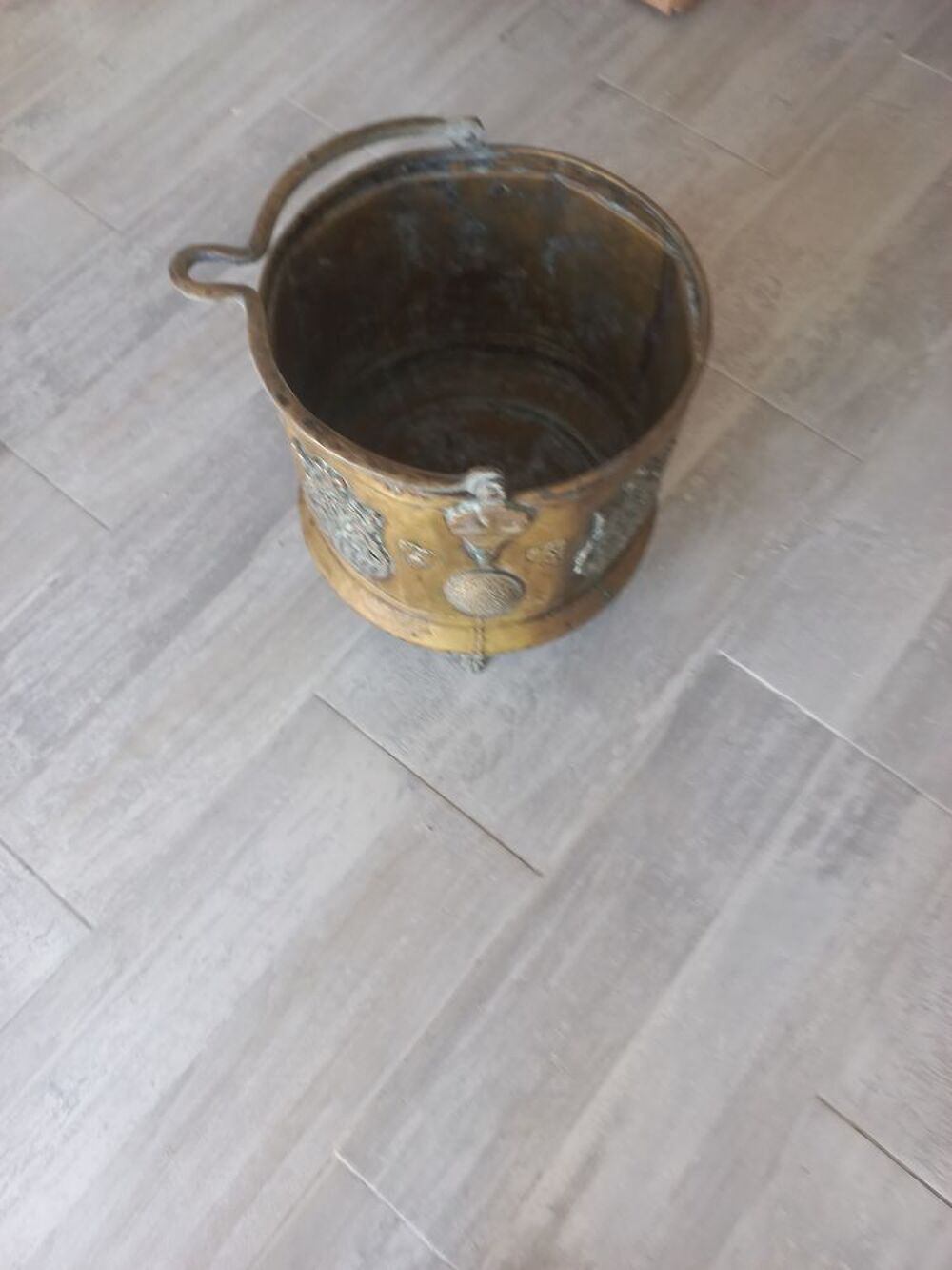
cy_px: 635
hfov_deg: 54.9
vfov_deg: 69.4
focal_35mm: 25
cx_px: 476
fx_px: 917
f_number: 1.8
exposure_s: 1/50
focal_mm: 4.6
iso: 125
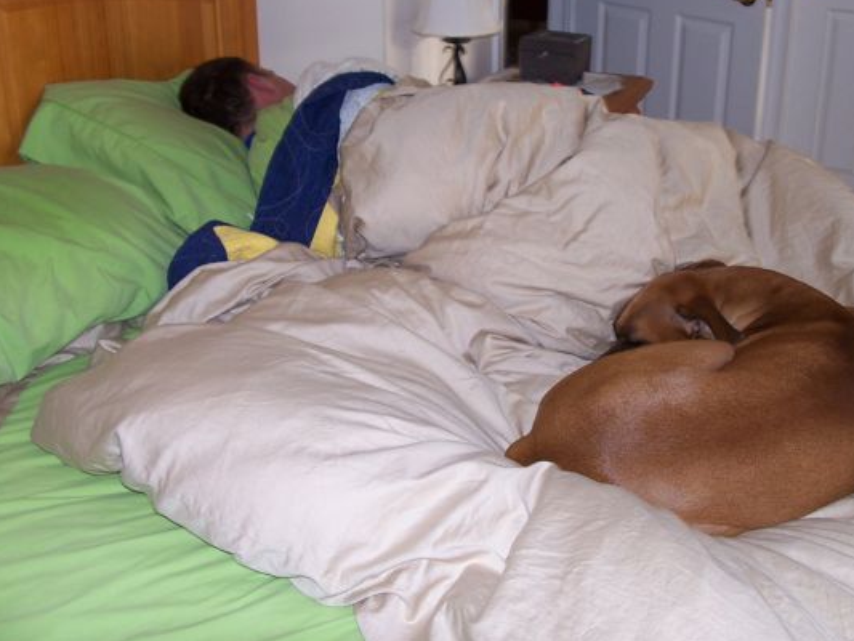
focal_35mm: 42
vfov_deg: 34.3
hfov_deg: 44.7
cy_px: 263
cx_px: 481
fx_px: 1036
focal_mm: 6
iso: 80
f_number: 2.8
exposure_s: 1/60
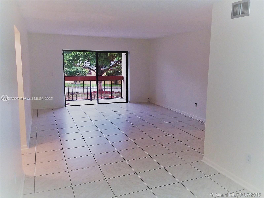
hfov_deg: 61.7
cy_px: 99
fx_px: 221
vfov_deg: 48.2
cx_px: 132
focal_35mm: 29
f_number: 1.9
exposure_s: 1/30
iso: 64
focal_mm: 2.47
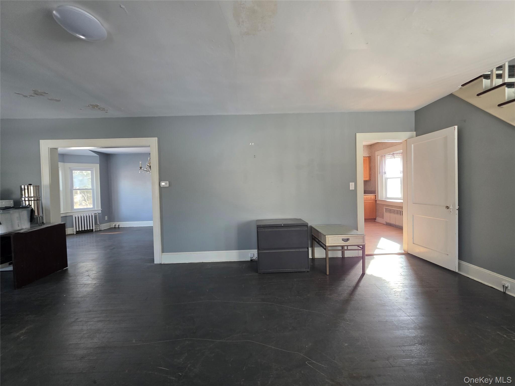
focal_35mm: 13
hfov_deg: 106.2
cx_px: 258
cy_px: 193
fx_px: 193
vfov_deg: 89.9
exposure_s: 1/120
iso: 160
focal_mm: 2.2
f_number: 1.9
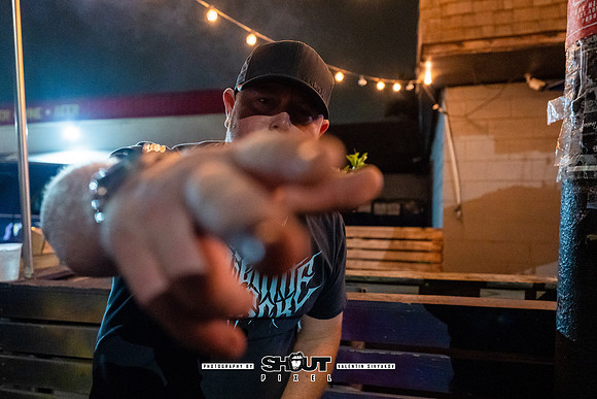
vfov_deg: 48.4
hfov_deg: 67.9
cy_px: 216
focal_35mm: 27
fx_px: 443
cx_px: 282
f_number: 2.8
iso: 3200
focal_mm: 22.8
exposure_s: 1/125
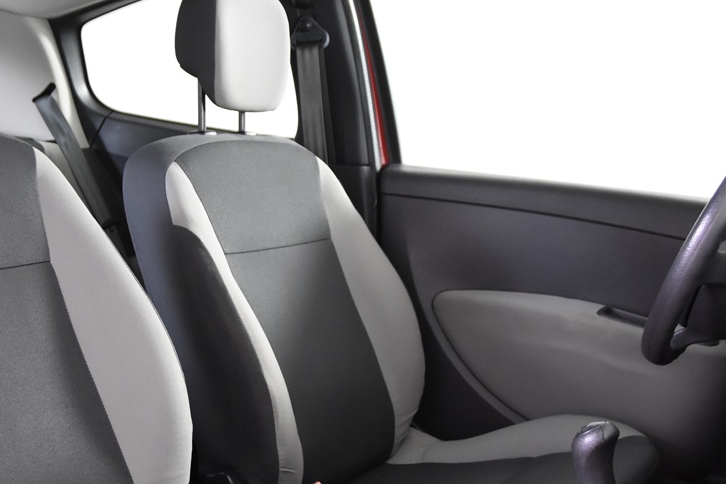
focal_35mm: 54
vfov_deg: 24.9
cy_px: 330
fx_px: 1089
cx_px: 271
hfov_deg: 36.7
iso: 1800
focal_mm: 20
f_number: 2.8
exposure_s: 1/30
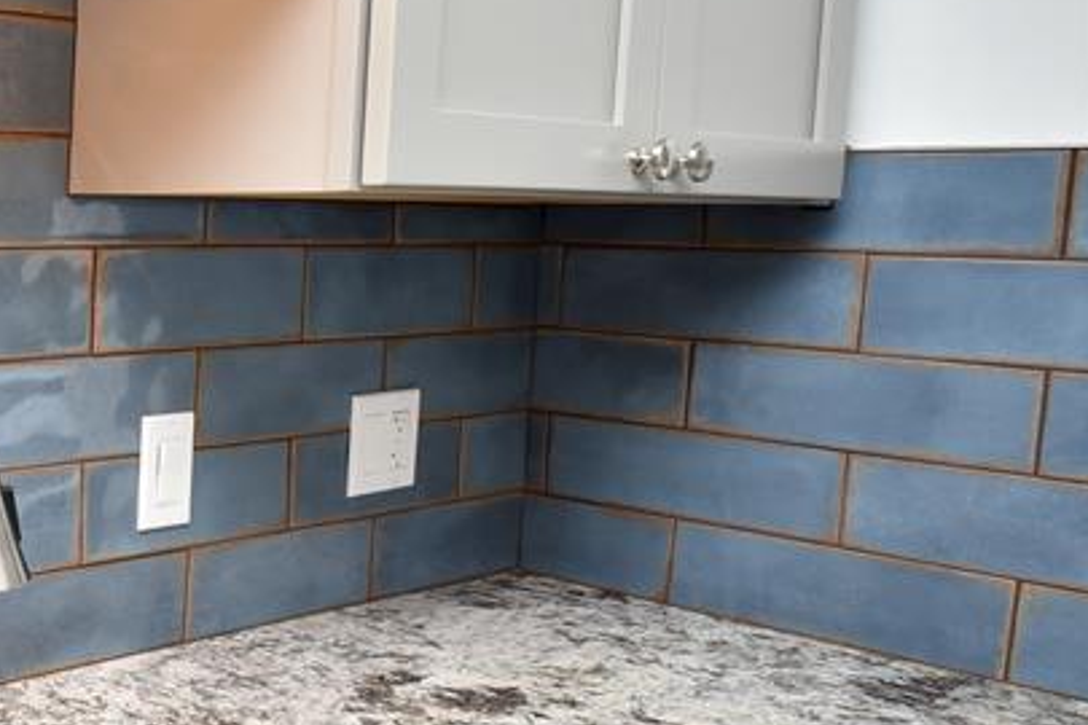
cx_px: -279
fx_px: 1299
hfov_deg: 34.3
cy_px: 361
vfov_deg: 31.2
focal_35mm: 43
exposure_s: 1/60
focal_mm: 17
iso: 640
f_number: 13
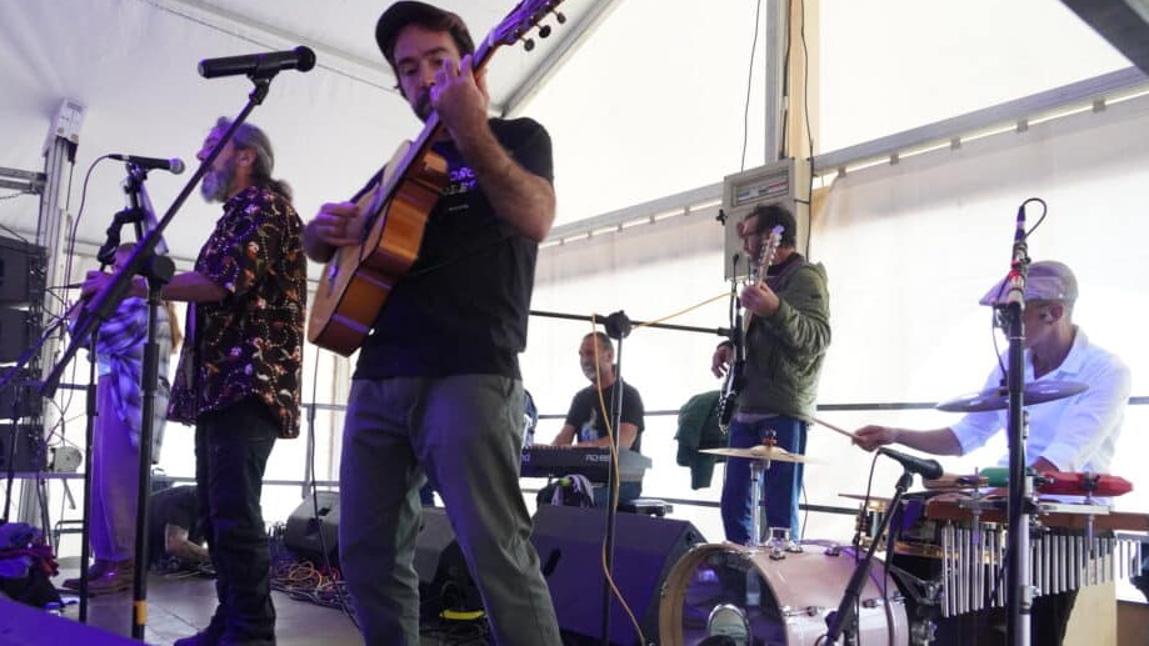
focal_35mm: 28
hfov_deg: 67.9
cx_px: 539
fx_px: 853
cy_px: 392
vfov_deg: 41.3
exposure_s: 1/40
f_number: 6.3
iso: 16000
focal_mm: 24
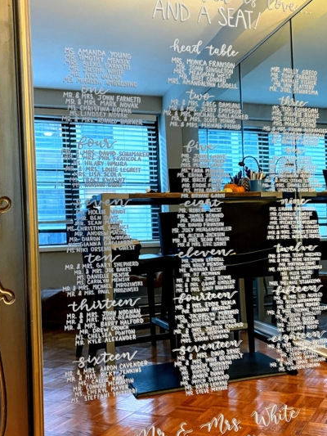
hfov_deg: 36.6
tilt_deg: -3.7
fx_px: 491
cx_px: 208
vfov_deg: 47.8
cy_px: 228
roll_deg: +0.6
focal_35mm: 39
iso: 400
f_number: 1.6
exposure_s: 1/60
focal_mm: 4.2
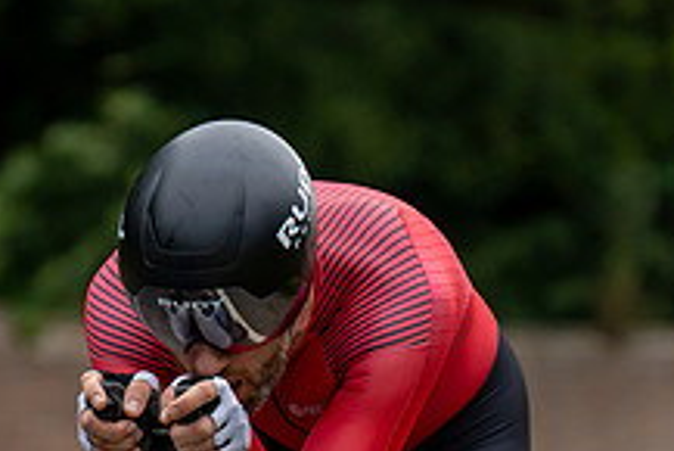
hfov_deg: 4.5
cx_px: 129
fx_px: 8636
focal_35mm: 461
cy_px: 342
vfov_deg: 3.0
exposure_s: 1/640
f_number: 3.2
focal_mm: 122
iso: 1000
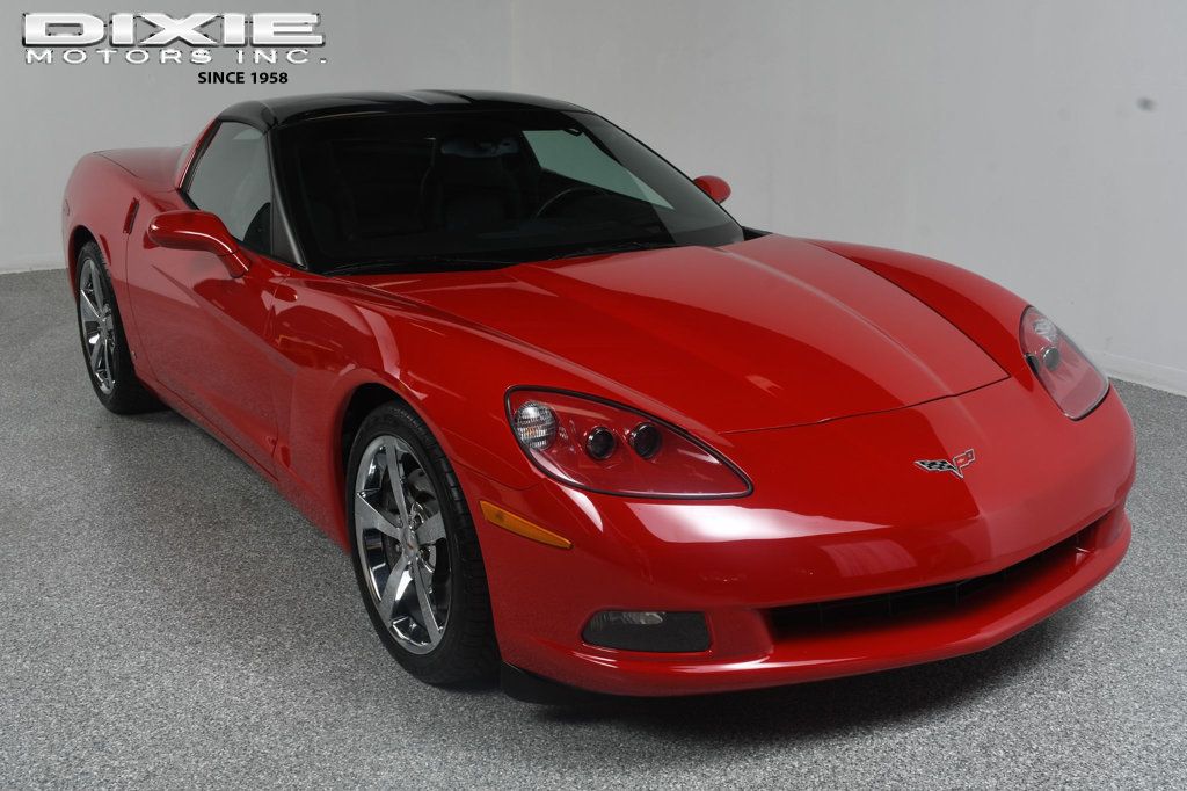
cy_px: 396
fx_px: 1318
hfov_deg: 48.5
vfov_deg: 33.4
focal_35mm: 40
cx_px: 594
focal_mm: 27
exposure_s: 1/160
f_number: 11
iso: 100
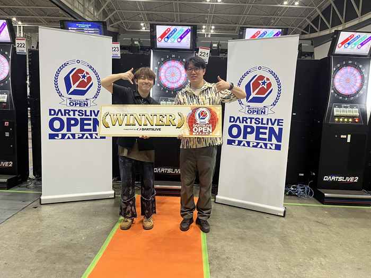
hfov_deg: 67.3
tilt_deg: -9.0
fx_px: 279
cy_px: 139
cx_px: 186
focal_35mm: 26
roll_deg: -2.8
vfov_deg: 53.1
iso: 200
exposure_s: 1/57
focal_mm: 5.1
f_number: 1.6
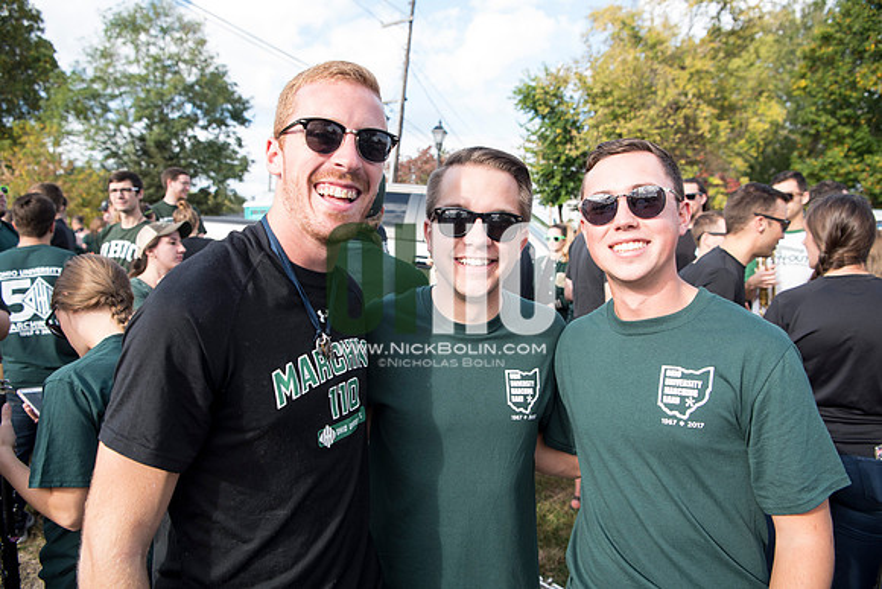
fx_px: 588
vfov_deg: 53.2
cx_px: 441
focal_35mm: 24
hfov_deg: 73.7
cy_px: 294
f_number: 4.5
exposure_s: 1/400
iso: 250
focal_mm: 24
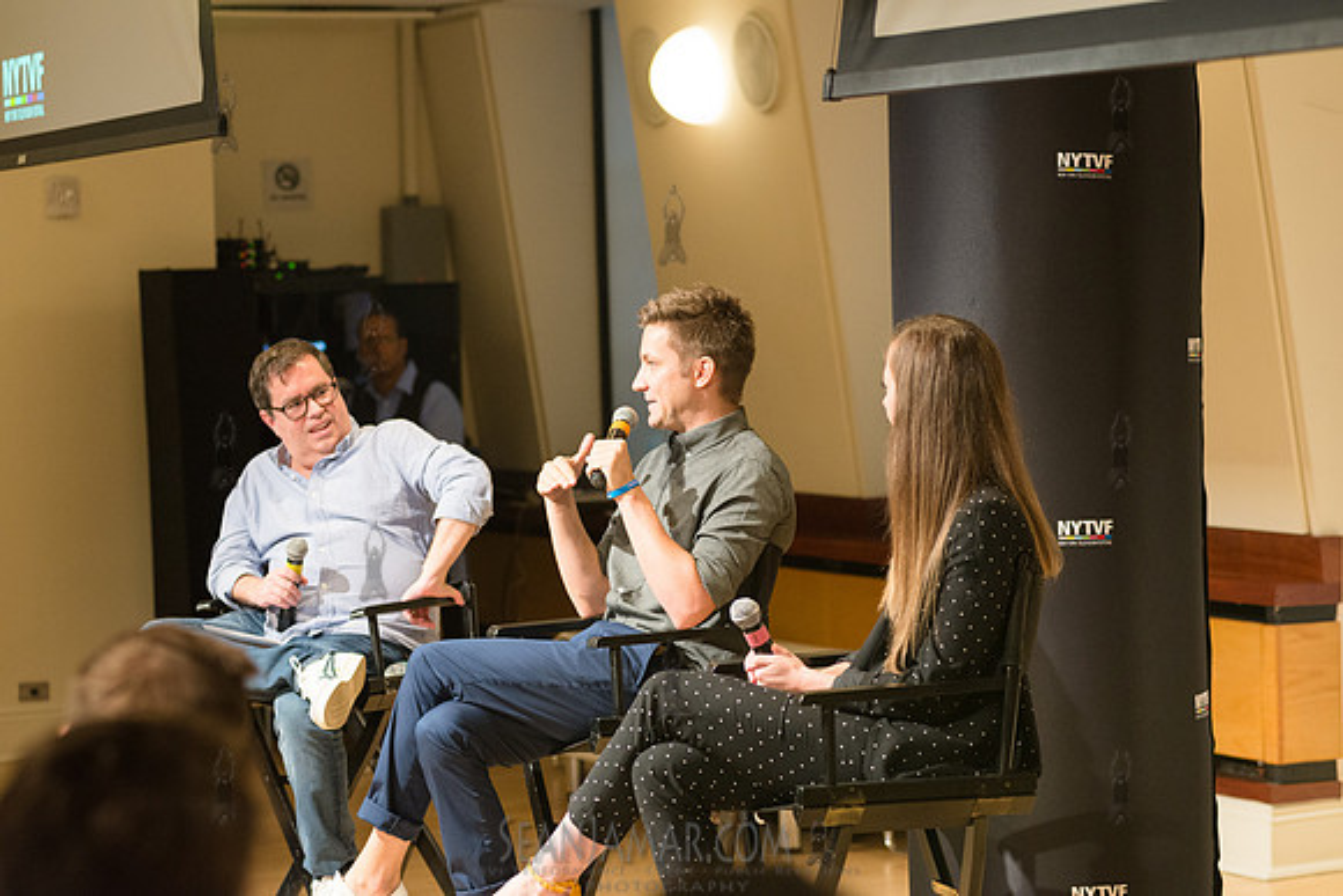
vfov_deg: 13.7
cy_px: 448
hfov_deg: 20.4
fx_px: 3731
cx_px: 672
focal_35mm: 100
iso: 2500
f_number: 4
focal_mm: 100
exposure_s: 1/125
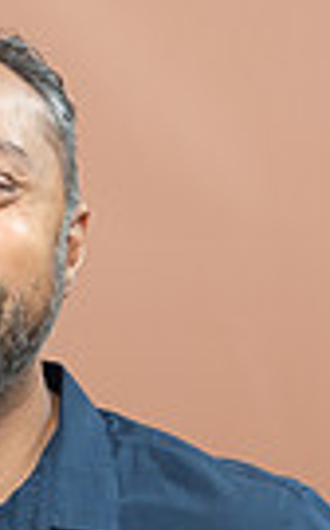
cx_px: -12
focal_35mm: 282
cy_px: 660
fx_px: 4071
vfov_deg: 7.4
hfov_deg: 4.6
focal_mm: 83
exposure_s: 1/160
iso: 320
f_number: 4
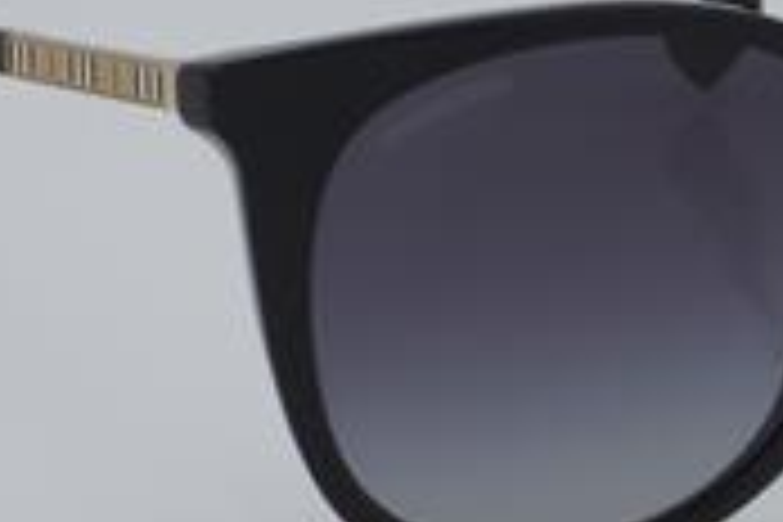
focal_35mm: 172
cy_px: 194
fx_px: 3741
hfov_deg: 11.9
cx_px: 585
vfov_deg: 8.0
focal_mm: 50
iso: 100
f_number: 32
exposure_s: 1/4
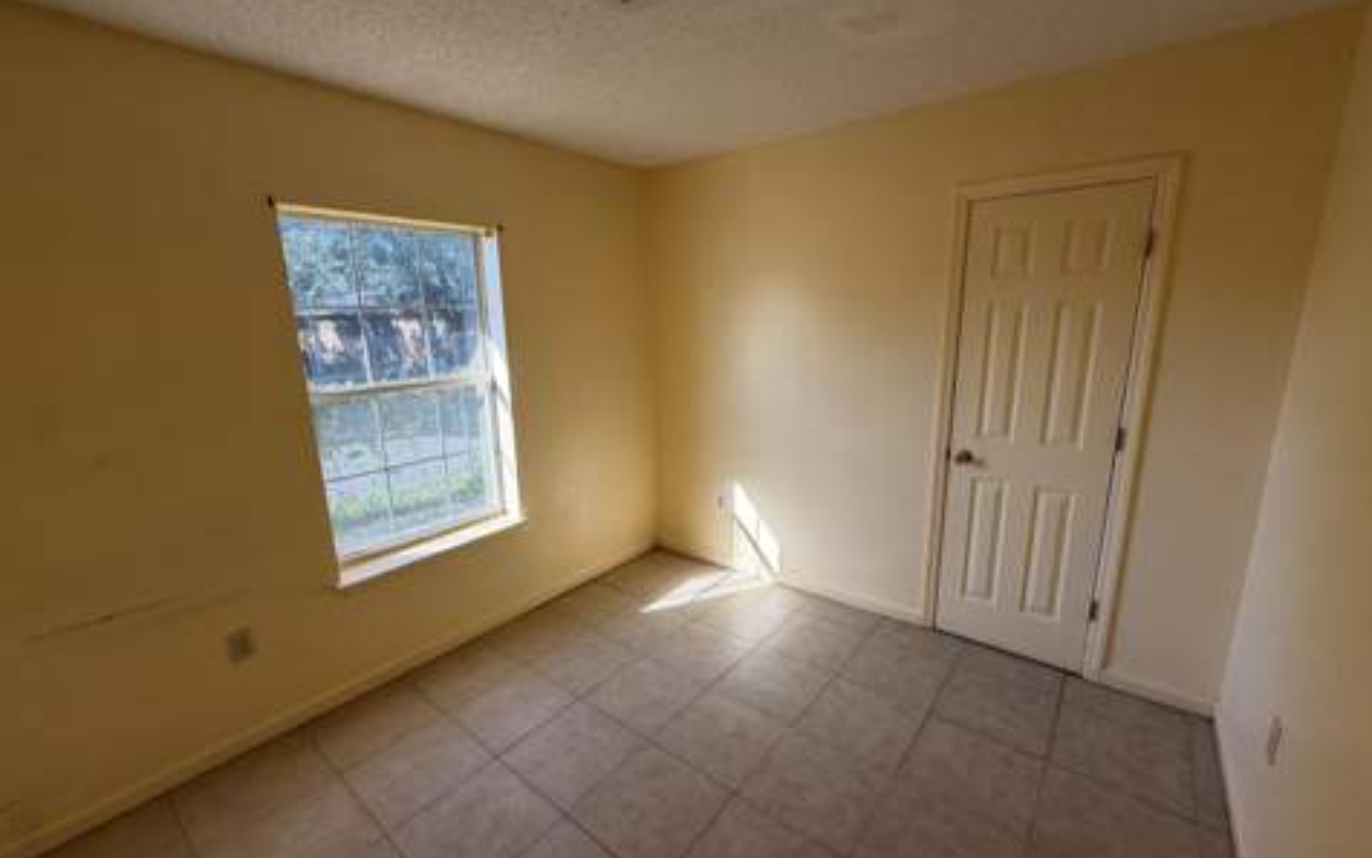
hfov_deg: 101.5
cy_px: 439
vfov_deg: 74.8
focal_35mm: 15
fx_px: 561
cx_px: 690
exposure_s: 1/146
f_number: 2.2
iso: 64
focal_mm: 2.22
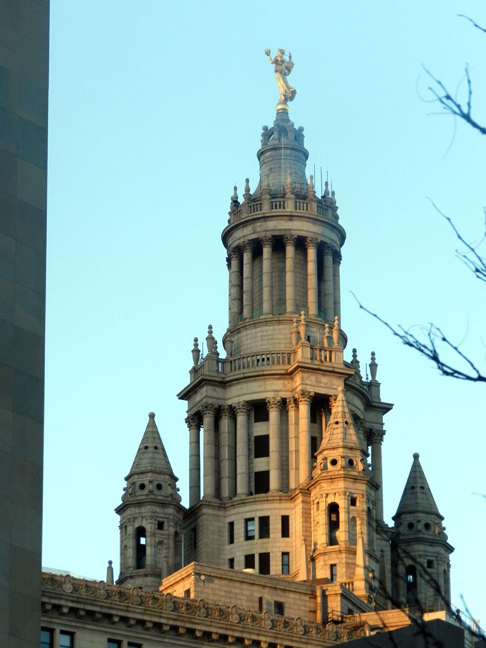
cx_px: 243
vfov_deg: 9.2
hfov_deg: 6.9
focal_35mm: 215
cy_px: 324
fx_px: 4025
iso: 160
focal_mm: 38.2
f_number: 5.6
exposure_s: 1/100
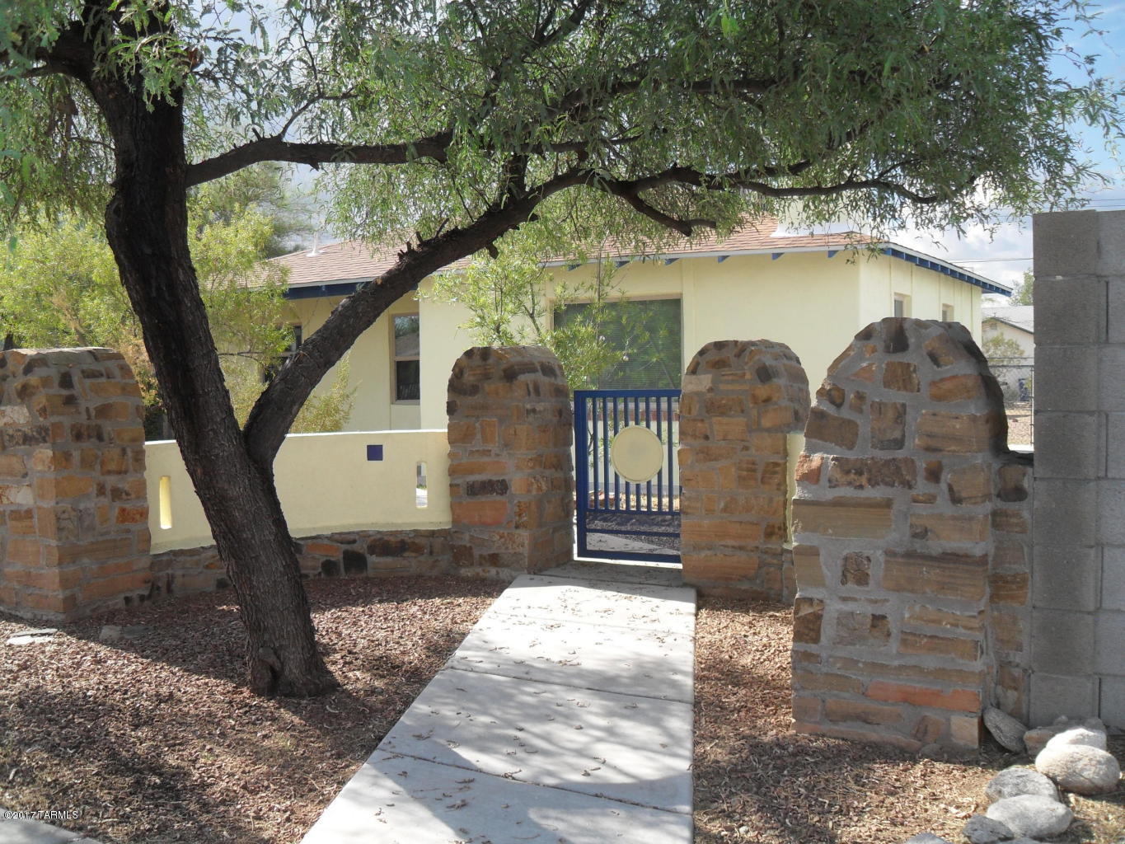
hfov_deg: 52.6
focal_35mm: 35
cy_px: 422
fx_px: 1138
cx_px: 562
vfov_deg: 40.7
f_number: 2.8
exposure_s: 1/500
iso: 100
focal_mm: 6.2
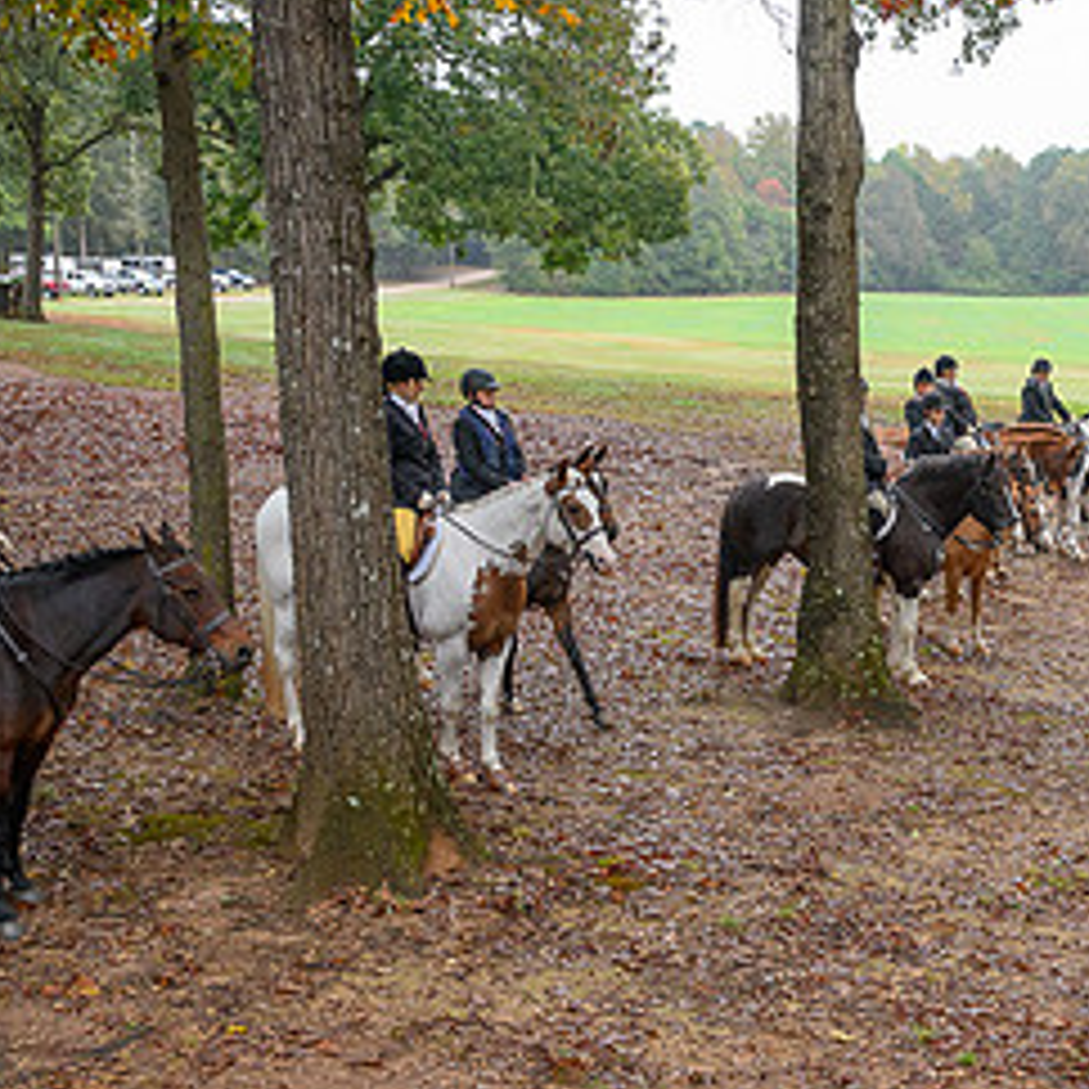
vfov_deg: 30.9
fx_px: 1958
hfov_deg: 29.9
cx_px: 963
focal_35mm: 55
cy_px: 702
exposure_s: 1/250
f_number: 3.5
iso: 2000
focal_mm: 27
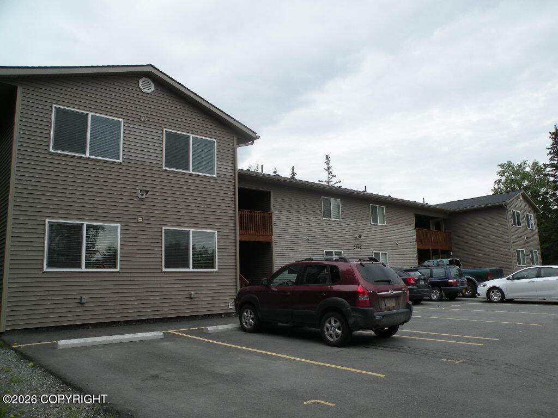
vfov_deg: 51.4
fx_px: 435
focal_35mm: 27
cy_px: 209
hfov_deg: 65.3
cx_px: 279
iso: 64
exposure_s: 1/200
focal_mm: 4.7
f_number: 5.6
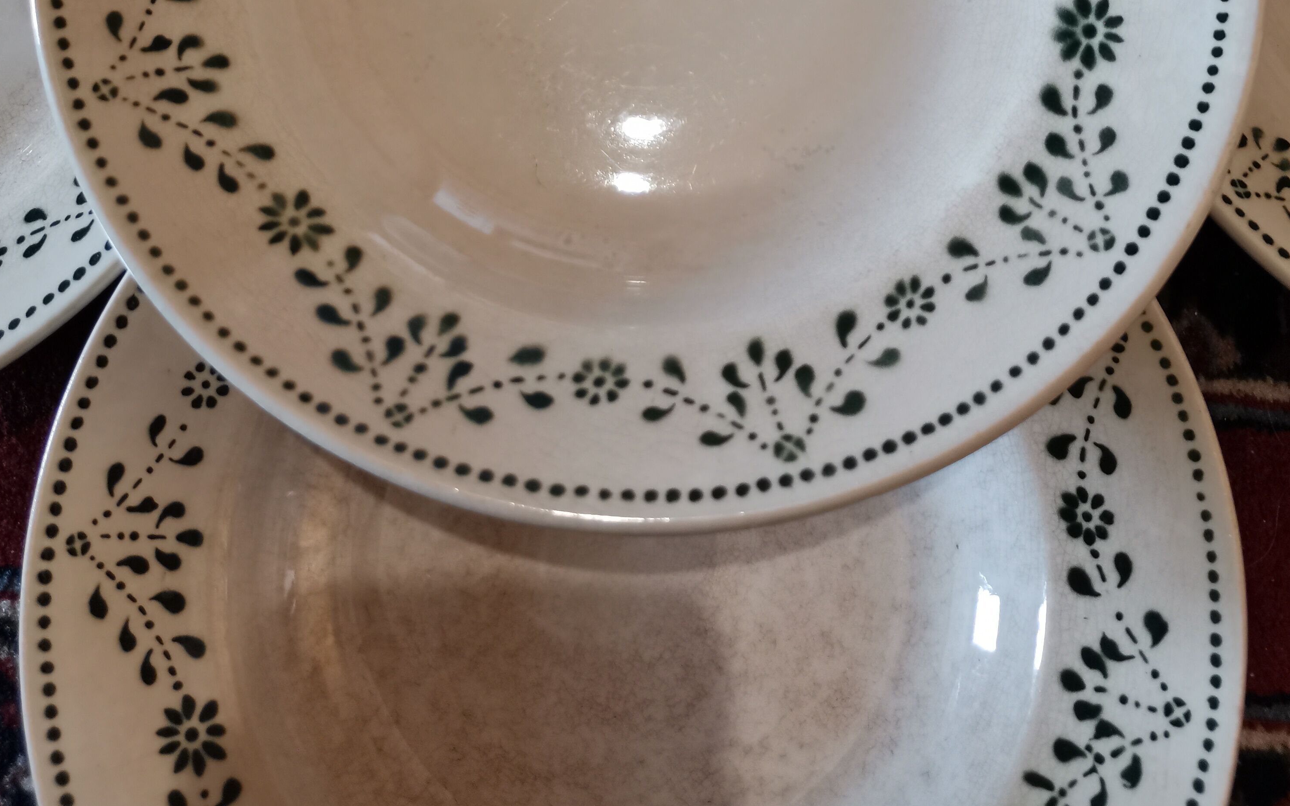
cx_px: 644
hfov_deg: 52.7
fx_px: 1301
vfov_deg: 32.3
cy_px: 40
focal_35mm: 37
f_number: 1.8
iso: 400
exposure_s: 1/33.3
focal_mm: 4.75
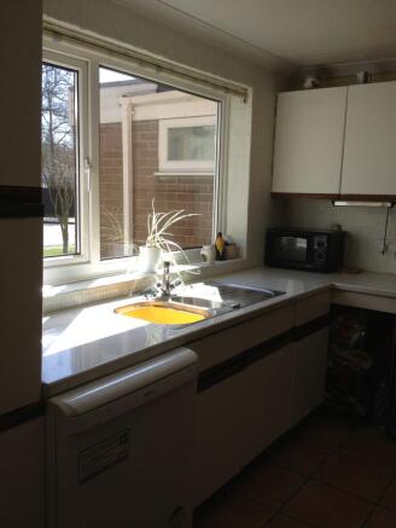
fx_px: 534
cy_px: 264
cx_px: 198
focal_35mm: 35
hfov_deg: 40.7
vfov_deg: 52.6
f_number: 2.4
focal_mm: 4.28
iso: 50
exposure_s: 1/323
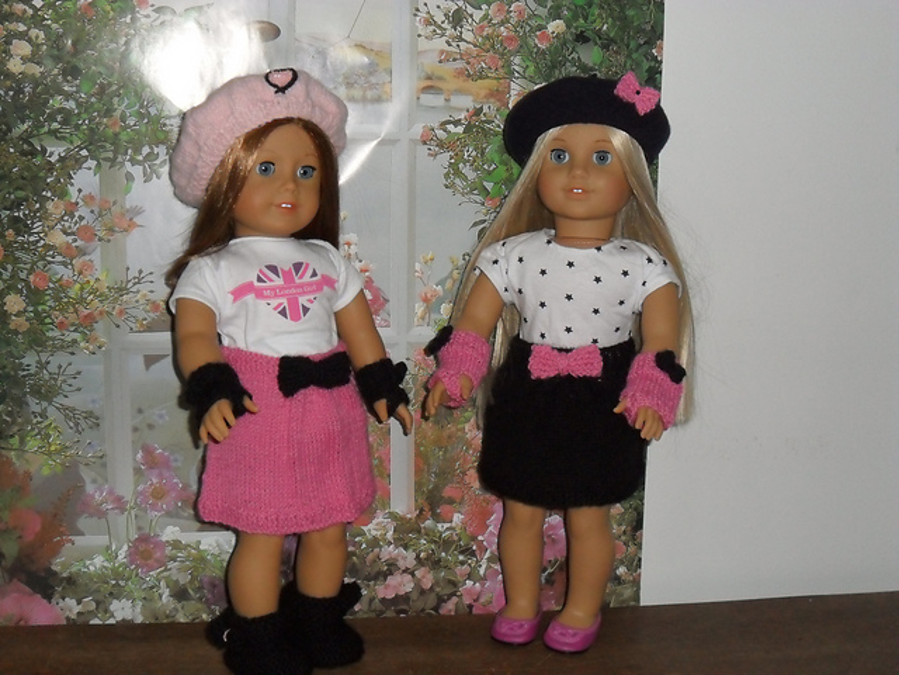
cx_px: 450
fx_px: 1143
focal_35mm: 44
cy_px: 338
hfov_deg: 42.9
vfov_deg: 32.9
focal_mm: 7.8
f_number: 4.5
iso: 400
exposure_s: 1/45
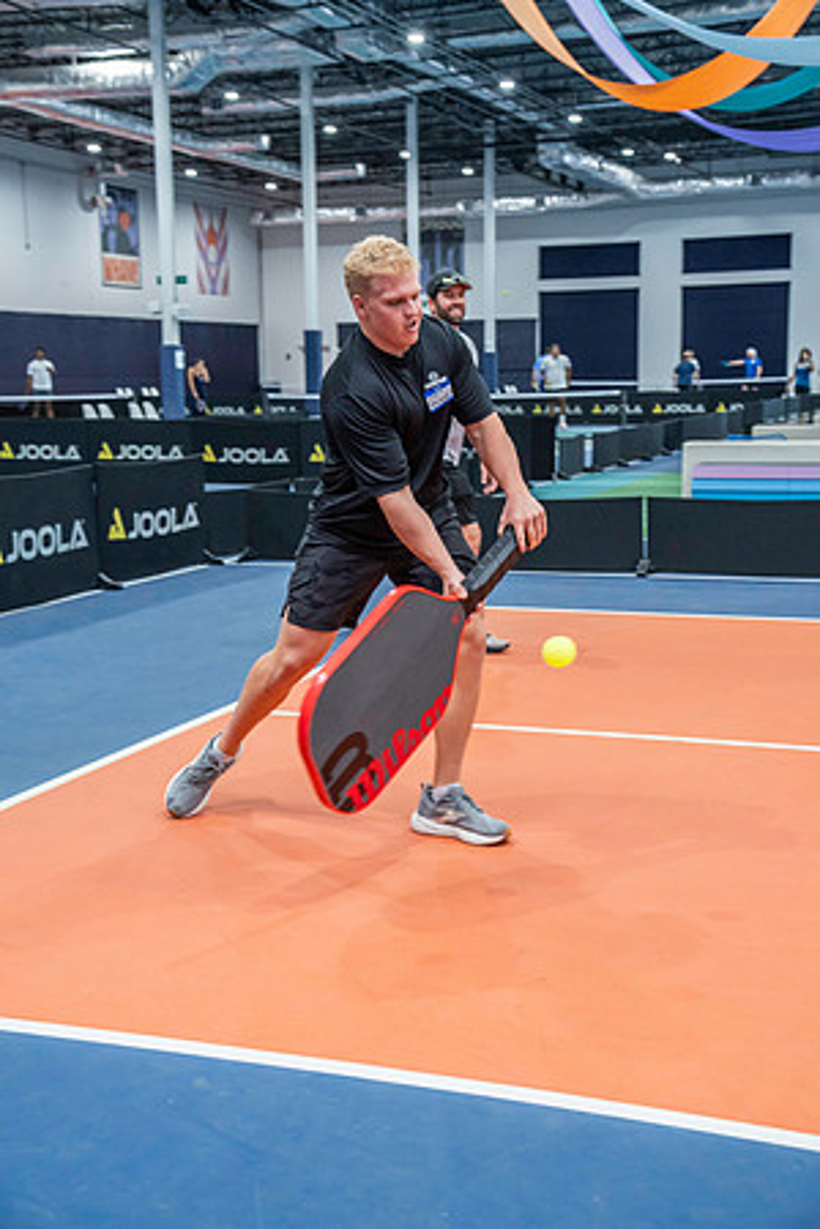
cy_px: 614
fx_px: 1674
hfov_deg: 27.5
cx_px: 410
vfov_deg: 40.3
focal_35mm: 49
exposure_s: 1/320
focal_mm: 49
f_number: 4
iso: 3200
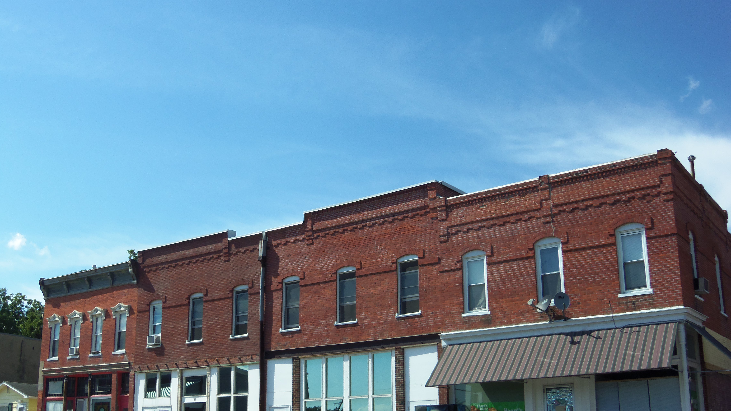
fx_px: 814
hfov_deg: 48.4
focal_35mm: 42
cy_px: 262
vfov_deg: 28.2
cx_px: 367
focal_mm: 6.8
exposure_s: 1/60
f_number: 11.7
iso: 64
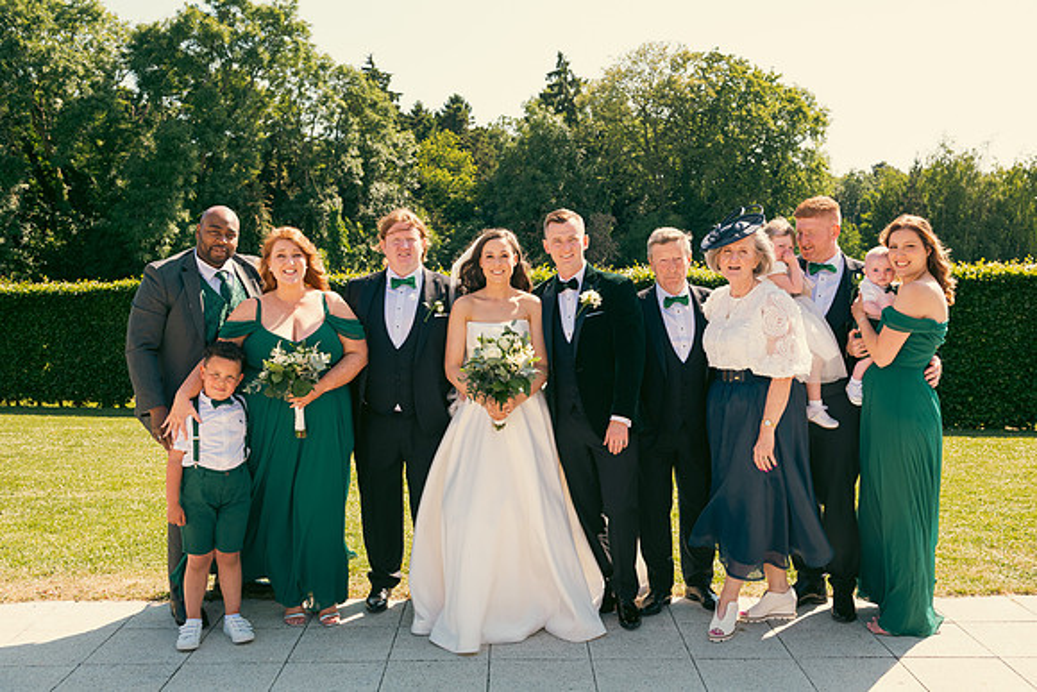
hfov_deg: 54.4
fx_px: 1008
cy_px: 346
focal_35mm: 35
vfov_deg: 37.9
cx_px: 518
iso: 125
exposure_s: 1/200
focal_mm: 35
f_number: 6.3
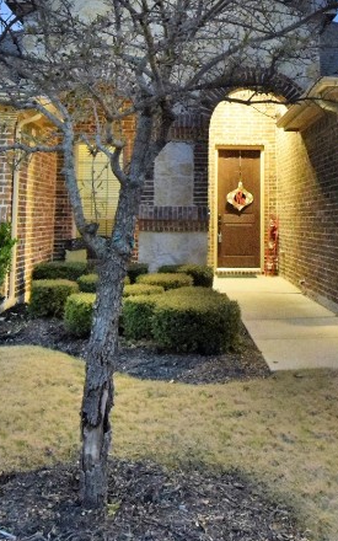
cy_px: 135
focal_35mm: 40
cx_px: 237
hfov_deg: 31.6
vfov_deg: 47.4
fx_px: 590
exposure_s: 1/13
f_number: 8
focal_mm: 10
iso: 12800
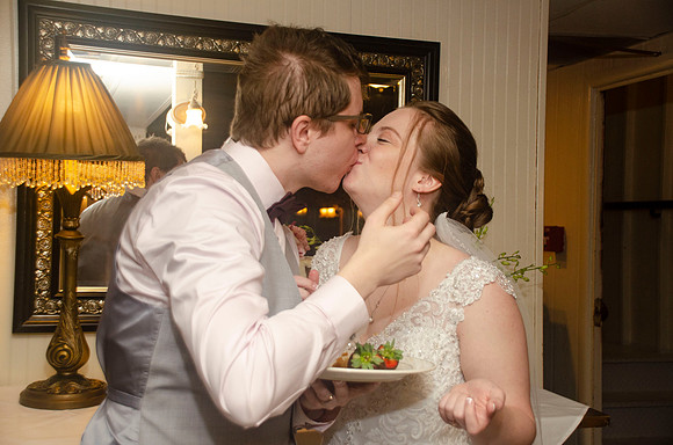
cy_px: 222
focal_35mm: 48
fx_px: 895
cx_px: 336
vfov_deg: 27.9
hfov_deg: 41.2
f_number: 4.2
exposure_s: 1/60
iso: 400
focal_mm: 32
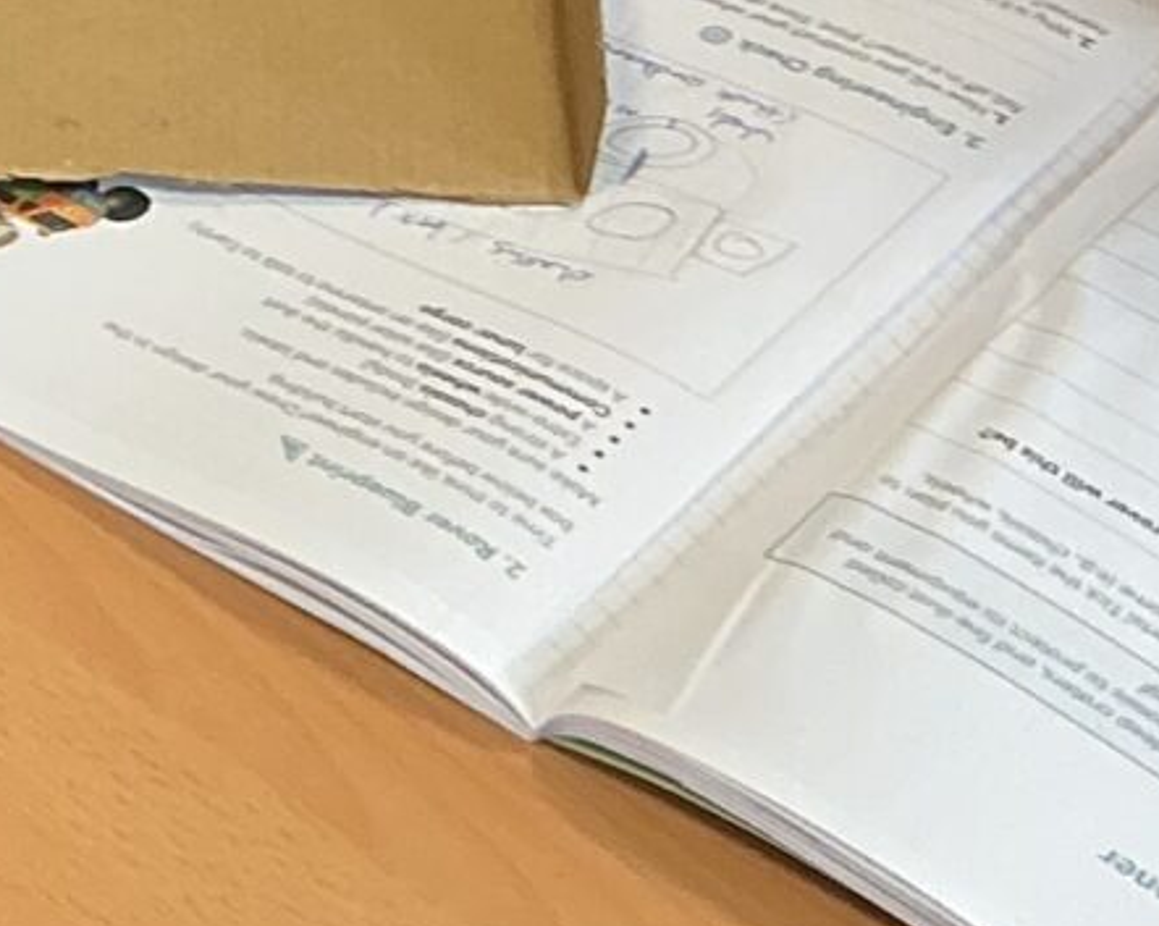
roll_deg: +6.4
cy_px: -1220
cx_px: -831
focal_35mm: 164
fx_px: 5622
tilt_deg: -25.3
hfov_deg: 11.1
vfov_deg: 8.6
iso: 64
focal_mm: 3
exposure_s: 1/60
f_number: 1.8
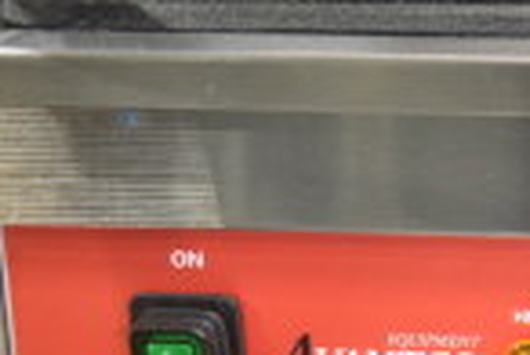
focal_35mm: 125
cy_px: 129
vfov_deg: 11.0
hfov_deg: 13.8
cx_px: 1071
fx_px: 1844
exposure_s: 1/30
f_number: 3.8
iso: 560
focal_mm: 20
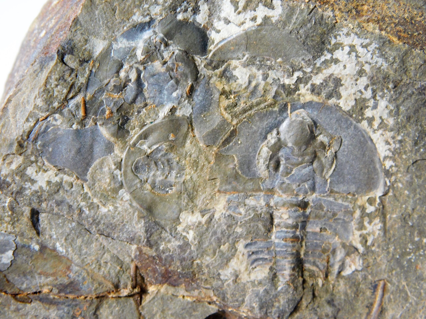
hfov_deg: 21.5
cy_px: 160
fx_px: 1120
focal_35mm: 91
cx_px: 213
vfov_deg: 16.2
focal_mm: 16.1
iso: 125
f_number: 4.5
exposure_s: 1/40
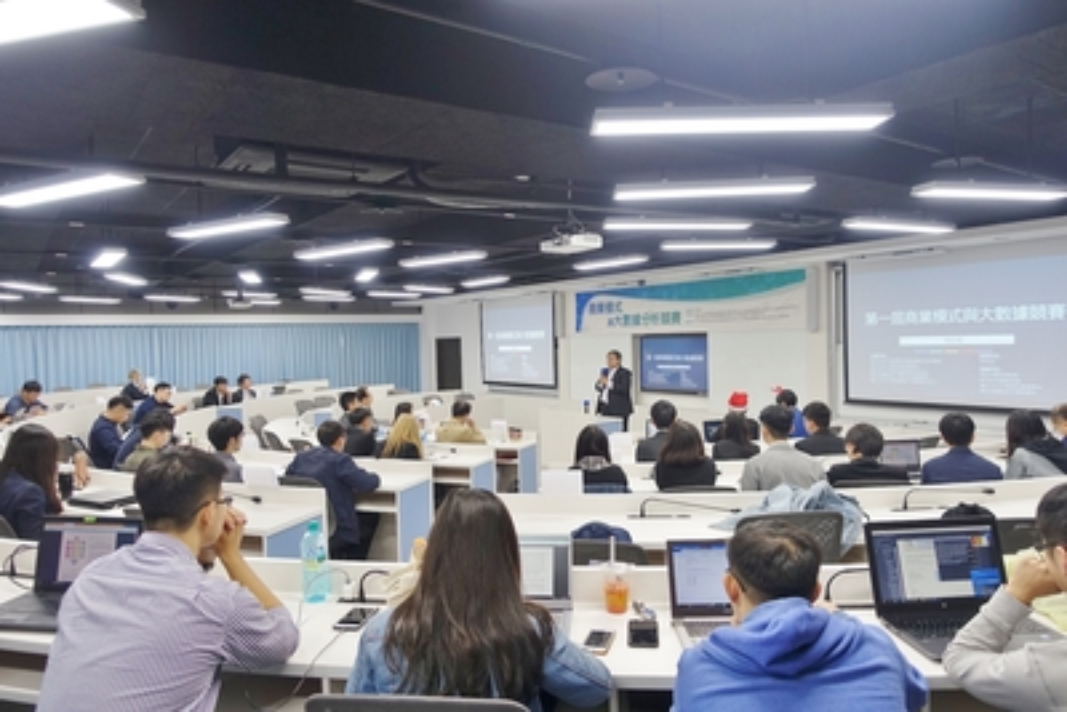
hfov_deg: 73.7
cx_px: 534
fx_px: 712
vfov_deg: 53.2
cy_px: 356
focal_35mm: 24
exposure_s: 1/40
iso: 125
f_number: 2.8
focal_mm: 8.8
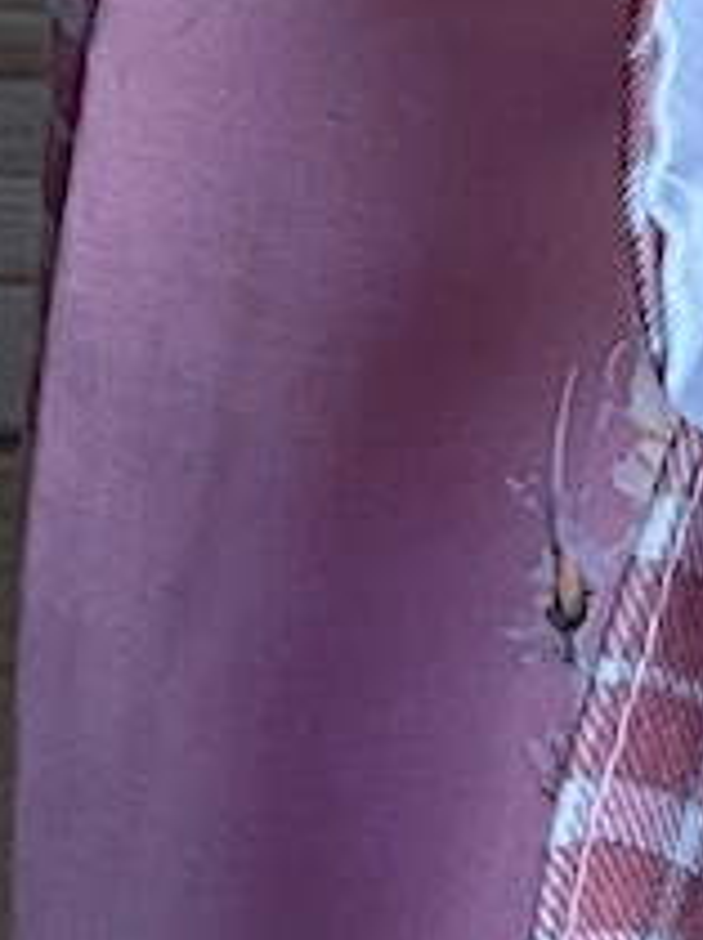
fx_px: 4803
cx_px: 1903
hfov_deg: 7.6
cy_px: -1200
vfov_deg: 10.0
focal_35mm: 177
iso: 32
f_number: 1.8
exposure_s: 1/100
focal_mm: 3
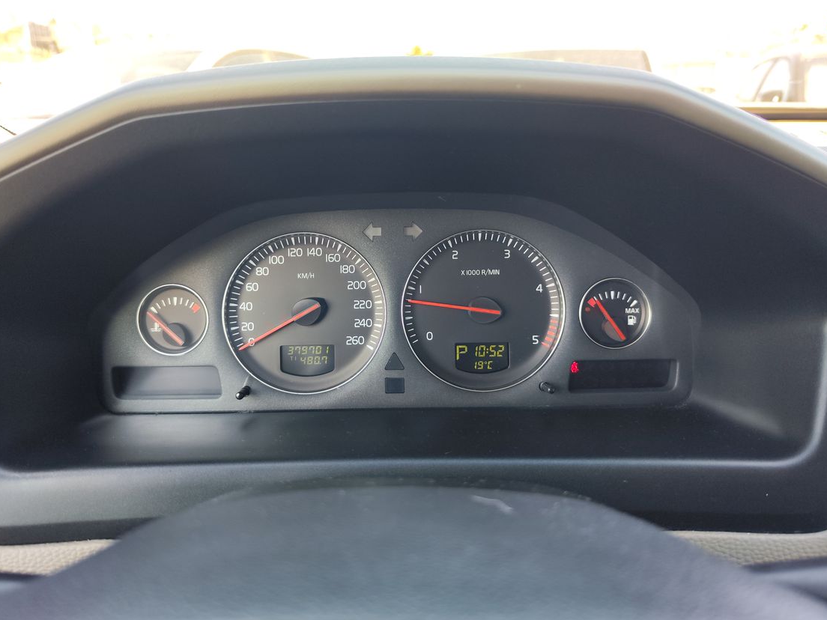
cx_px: 386
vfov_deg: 54.8
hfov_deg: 69.3
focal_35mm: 25
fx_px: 597
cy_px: 287
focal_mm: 7.01
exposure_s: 1/100
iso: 95
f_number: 1.69
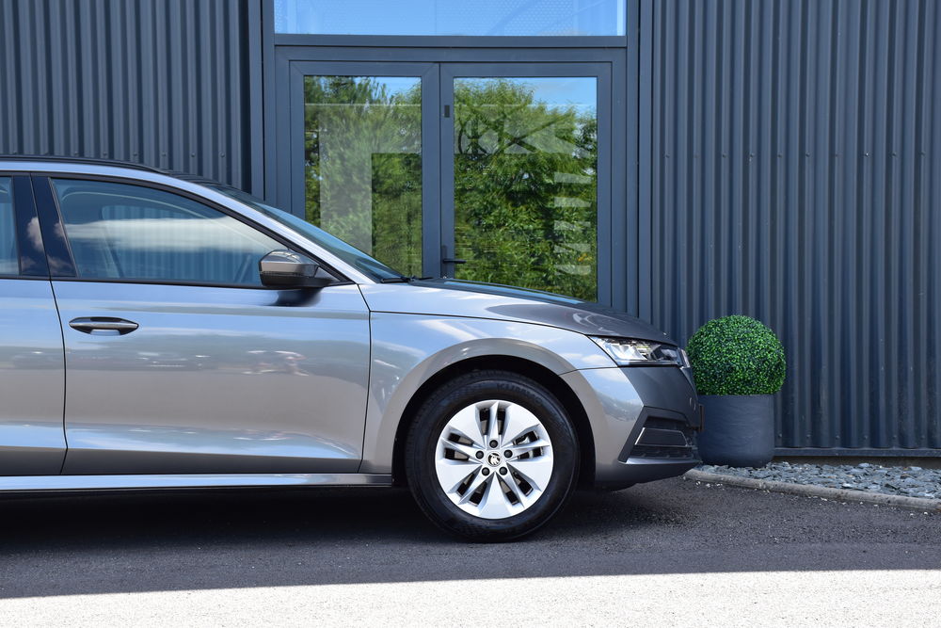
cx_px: 470
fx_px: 1765
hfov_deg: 29.9
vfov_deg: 20.2
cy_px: 314
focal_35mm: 68
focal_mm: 45
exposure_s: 1/125
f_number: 9
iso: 400
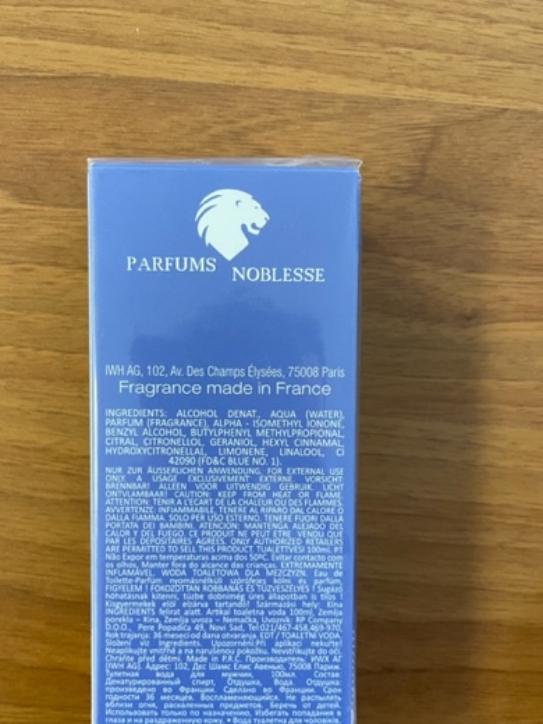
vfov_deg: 56.4
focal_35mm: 32
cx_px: 252
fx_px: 669
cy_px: 433
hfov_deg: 44.1
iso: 250
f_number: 1.6
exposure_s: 1/60
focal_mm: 4.2
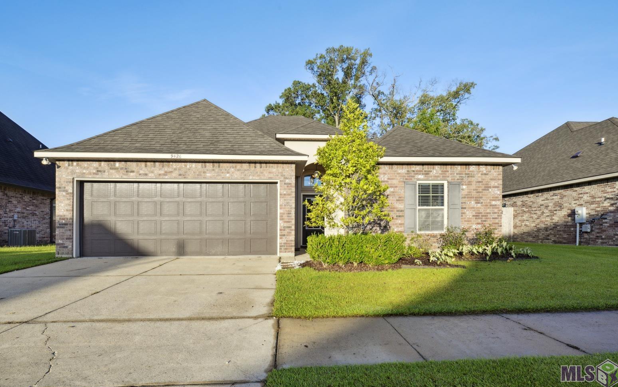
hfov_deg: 88.0
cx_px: 300
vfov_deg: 62.1
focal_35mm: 19
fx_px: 320
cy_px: 175
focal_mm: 18
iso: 800
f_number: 11
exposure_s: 1/2000
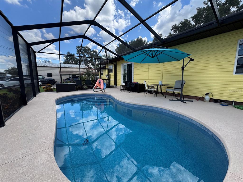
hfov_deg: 102.1
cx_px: 122
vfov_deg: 85.7
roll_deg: +0.3
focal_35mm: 14
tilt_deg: -7.8
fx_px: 98
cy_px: 91
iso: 40
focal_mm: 2.22
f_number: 2.2
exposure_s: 1/438
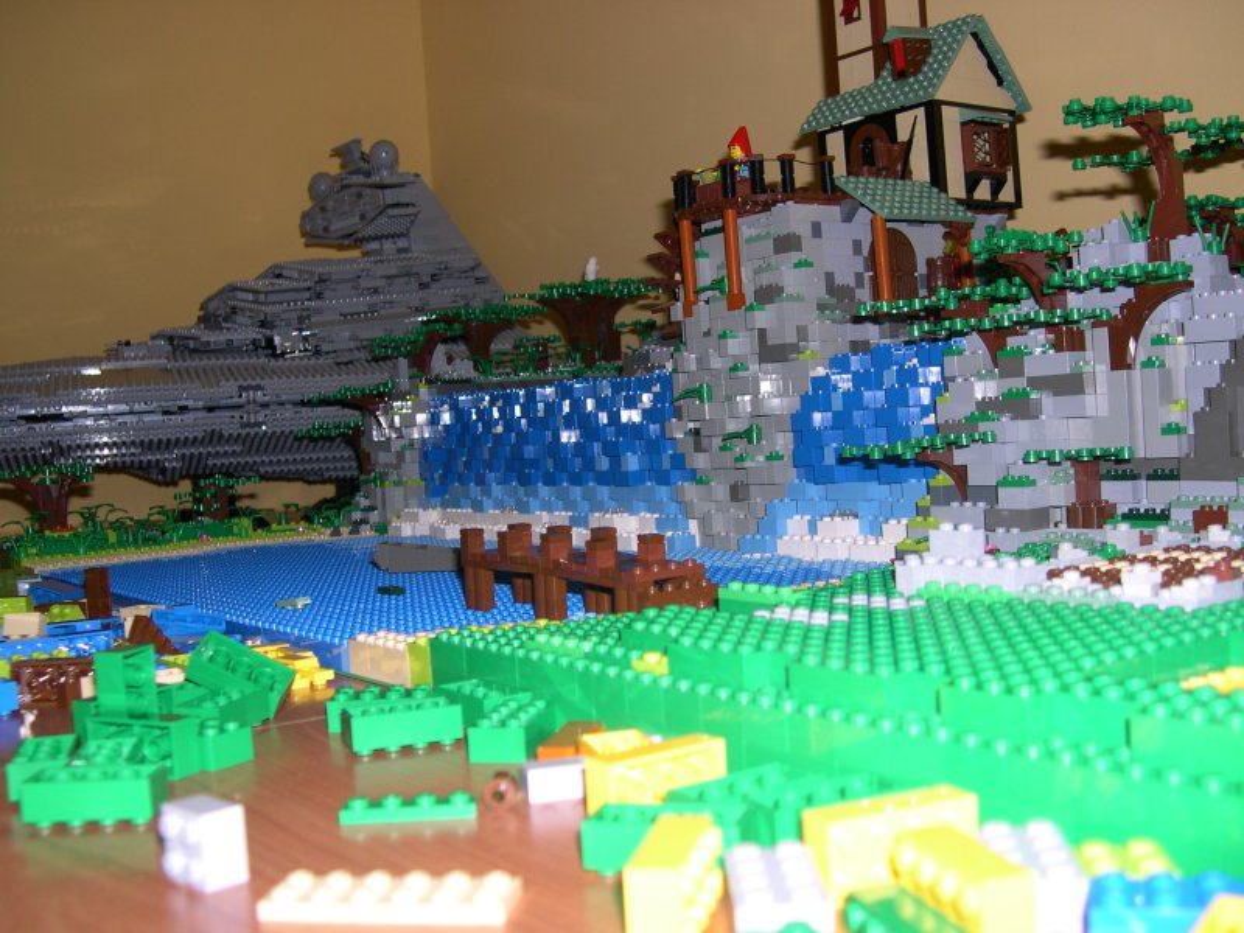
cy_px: 466
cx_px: 622
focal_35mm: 38
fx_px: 1366
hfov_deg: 49.0
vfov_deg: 37.7
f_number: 2.8
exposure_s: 1/60
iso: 100
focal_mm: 8
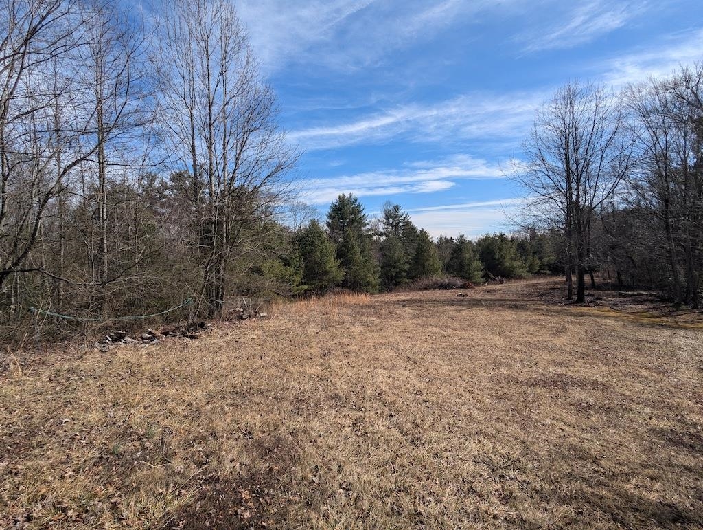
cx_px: 352
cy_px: 265
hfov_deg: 94.4
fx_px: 325
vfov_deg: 78.2
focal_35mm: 16
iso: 50
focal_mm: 2.35
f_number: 2.2
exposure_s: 1/1862
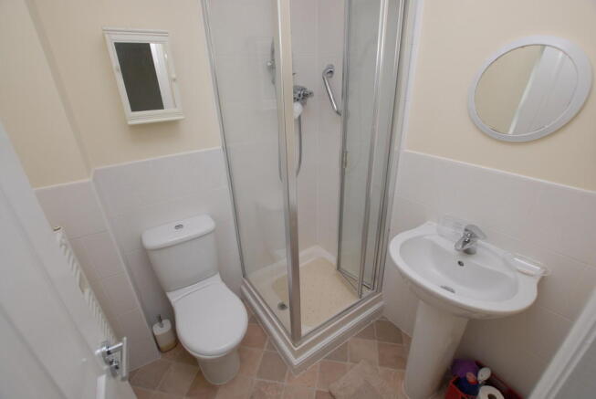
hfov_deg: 100.3
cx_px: 298
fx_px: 249
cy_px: 200
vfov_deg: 77.5
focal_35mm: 15
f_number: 5
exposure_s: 1/60
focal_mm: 10
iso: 200
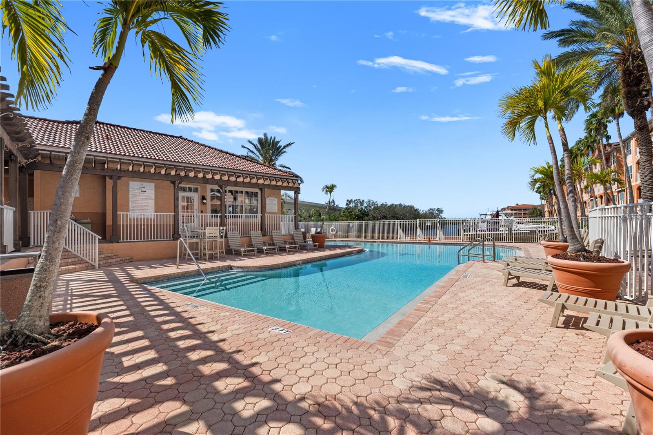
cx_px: 326
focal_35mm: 15
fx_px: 272
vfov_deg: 77.3
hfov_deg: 100.4
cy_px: 218
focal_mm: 10
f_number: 7.1
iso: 400
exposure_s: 1/2500
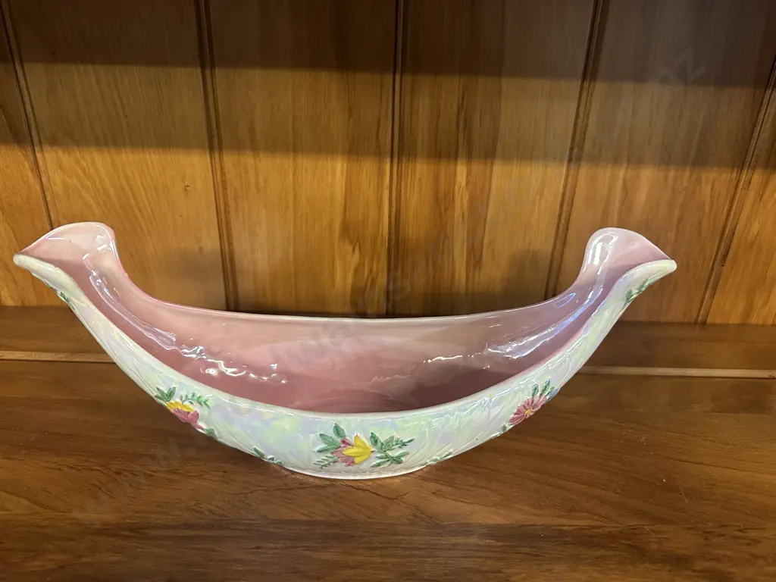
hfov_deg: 71.6
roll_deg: -2.4
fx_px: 538
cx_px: 388
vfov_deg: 56.8
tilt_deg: -25.3
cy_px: 291
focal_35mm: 24
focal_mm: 6.86
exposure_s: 1/50
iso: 400
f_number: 1.78
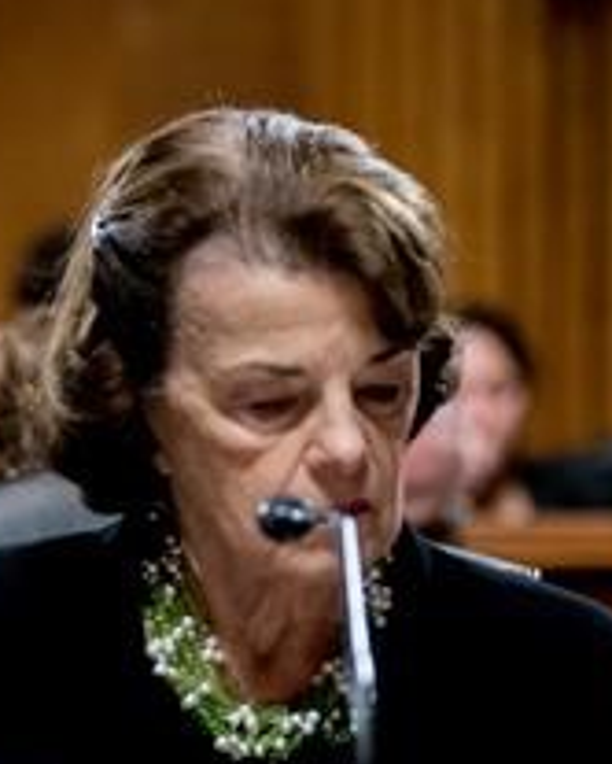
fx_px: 6262
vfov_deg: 7.0
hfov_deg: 5.6
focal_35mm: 277
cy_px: 471
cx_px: 258
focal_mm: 94
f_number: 2.8
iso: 2500
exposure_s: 1/640
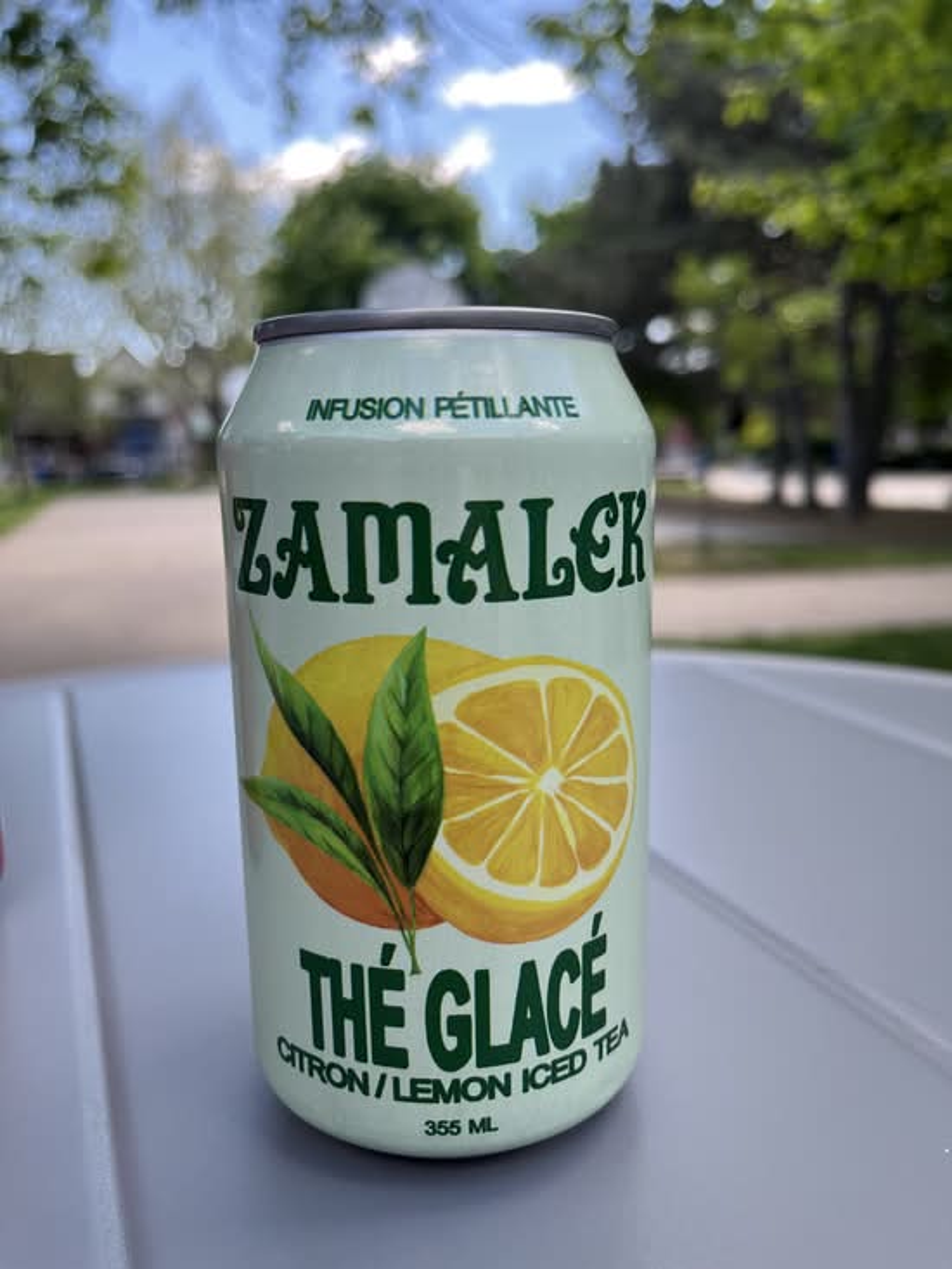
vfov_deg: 67.3
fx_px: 953
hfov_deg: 53.1
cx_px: 476
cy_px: 634
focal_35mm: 26
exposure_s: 1/459
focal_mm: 5.1
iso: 50
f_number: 1.6
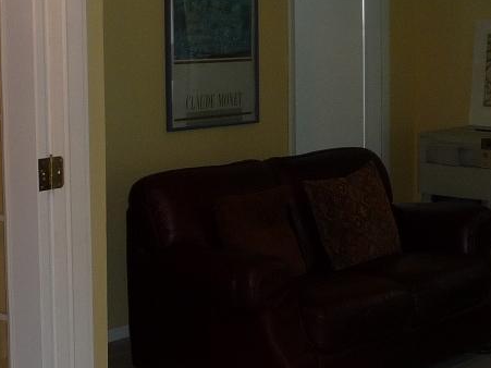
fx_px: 1149
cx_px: 243
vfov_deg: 18.1
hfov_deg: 24.1
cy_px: 108
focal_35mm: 81
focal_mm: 4.7
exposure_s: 1/30
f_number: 3.3
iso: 100
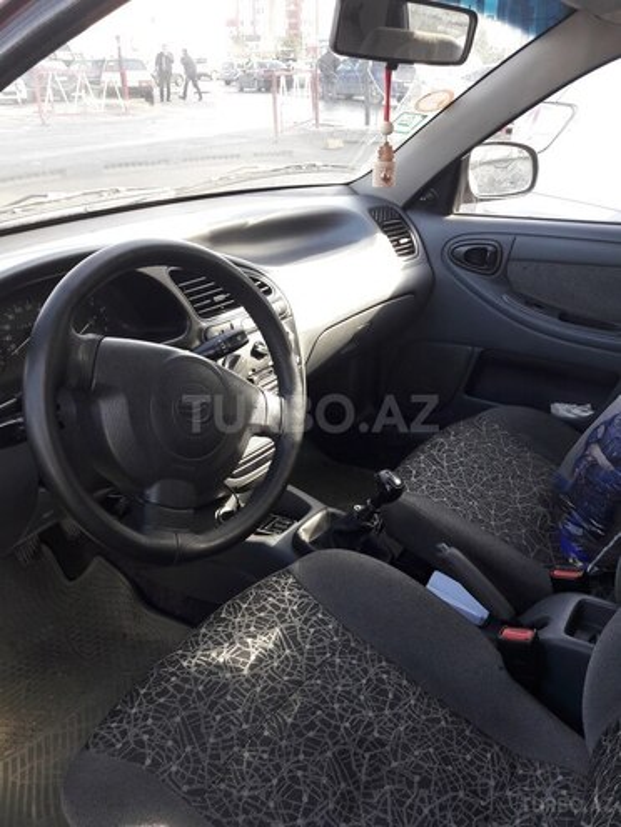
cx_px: 310
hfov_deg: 49.7
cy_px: 414
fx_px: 670
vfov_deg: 63.4
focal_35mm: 28
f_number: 1.9
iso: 50
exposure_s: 1/100
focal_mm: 3.7
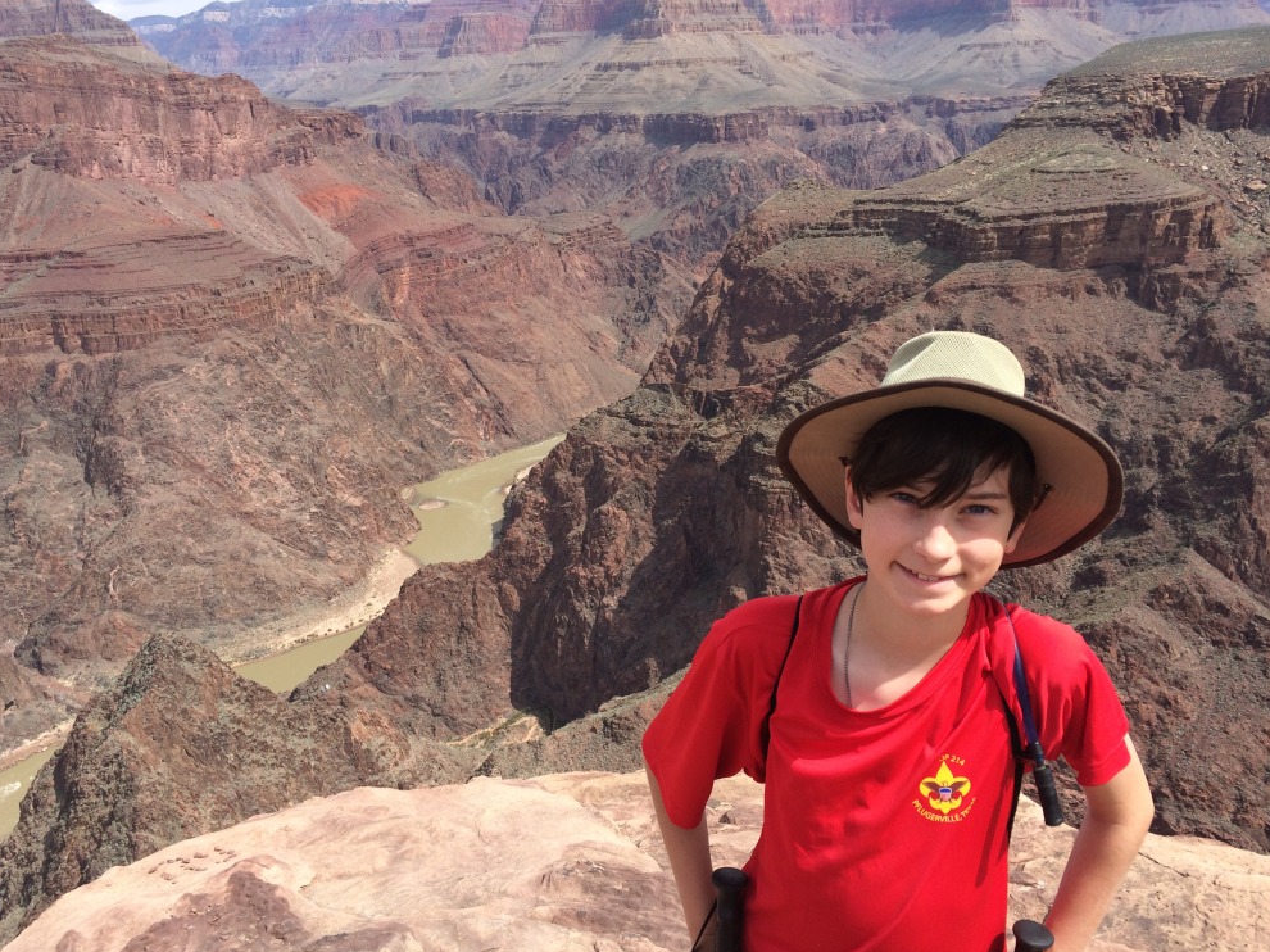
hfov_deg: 60.0
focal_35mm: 30
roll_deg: +2.5
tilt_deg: -19.5
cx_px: 625
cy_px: 462
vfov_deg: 46.8
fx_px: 1100
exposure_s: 1/1466
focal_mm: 4.15
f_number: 2.2
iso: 32
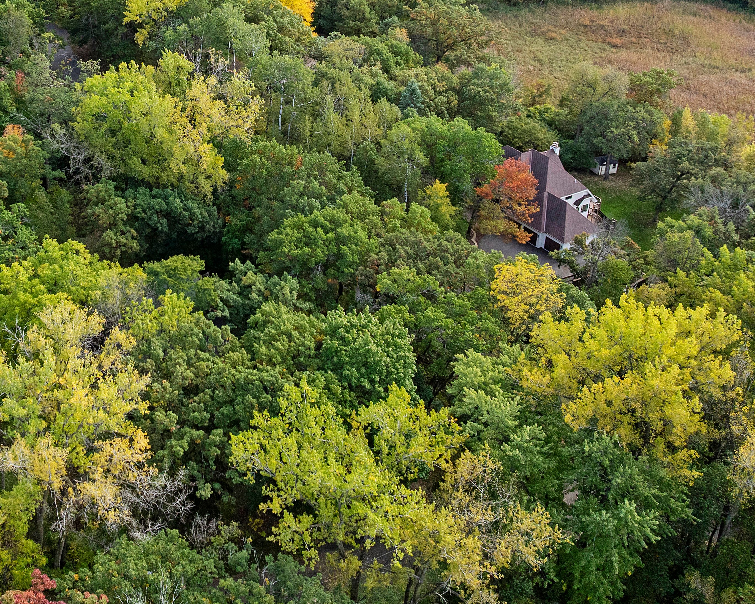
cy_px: 128
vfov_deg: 32.6
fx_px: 1005
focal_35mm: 45
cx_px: 197
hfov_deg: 40.1
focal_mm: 12.29
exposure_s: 1/1600
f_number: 2.8
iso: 390
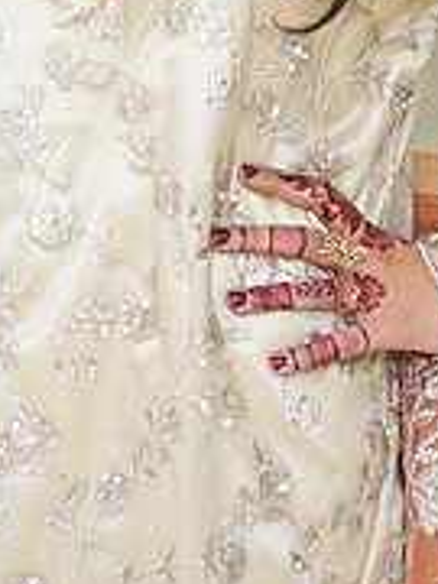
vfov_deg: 7.4
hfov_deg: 5.6
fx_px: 4454
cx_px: 180
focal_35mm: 264
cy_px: -247
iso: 640
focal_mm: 85
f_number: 2.8
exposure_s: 1/160
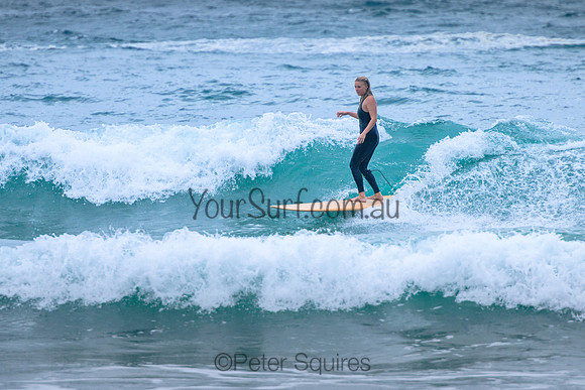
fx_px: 8942
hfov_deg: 3.7
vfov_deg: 2.5
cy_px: 174
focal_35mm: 550
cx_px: 357
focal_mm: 400
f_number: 5.6
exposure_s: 1/2000
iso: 640
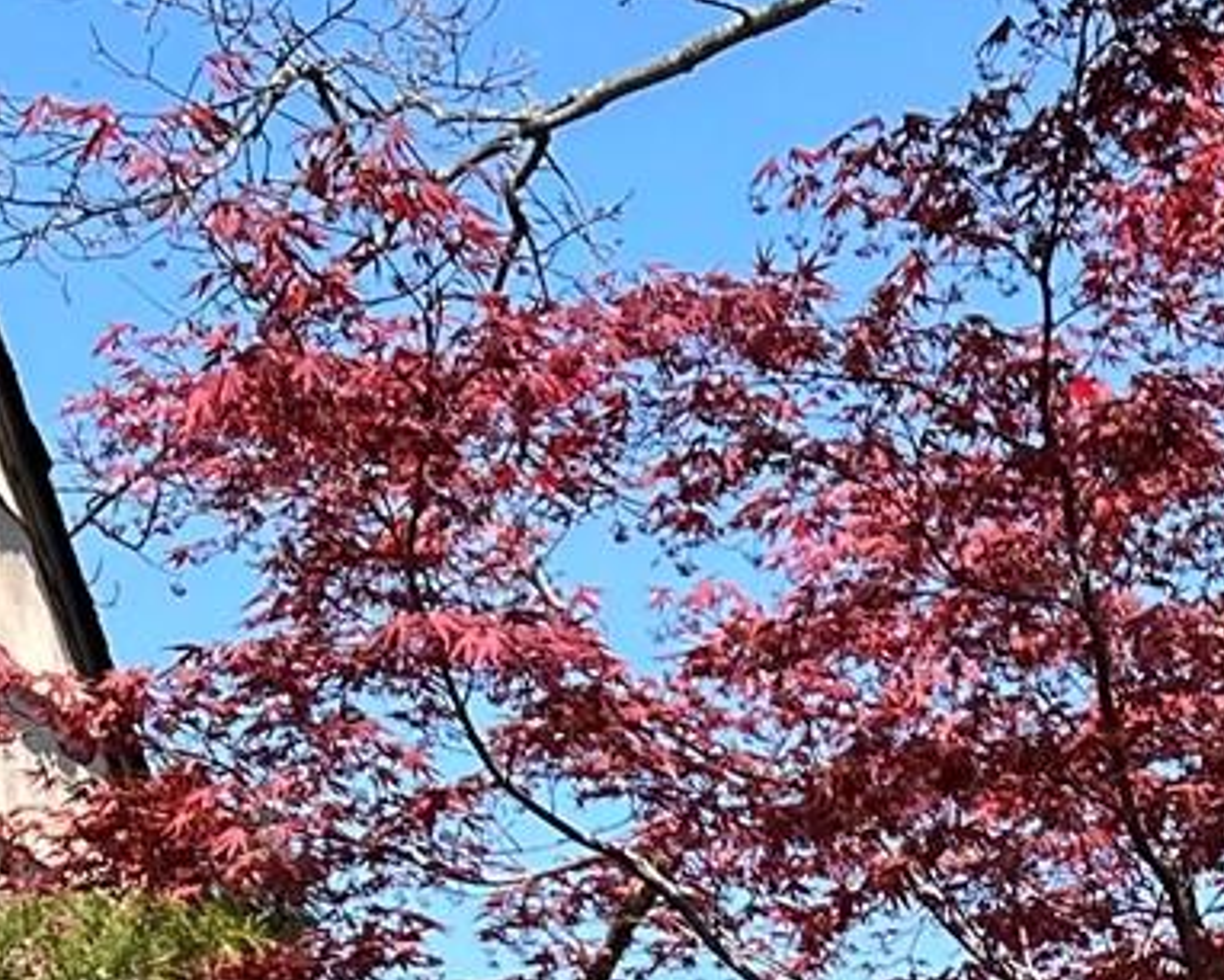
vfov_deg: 10.4
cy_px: 2014
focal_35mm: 136
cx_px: 1676
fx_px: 4929
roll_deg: +1.6
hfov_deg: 13.5
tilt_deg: -2.4
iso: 50
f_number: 1.5
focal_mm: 5.7
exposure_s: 1/1553
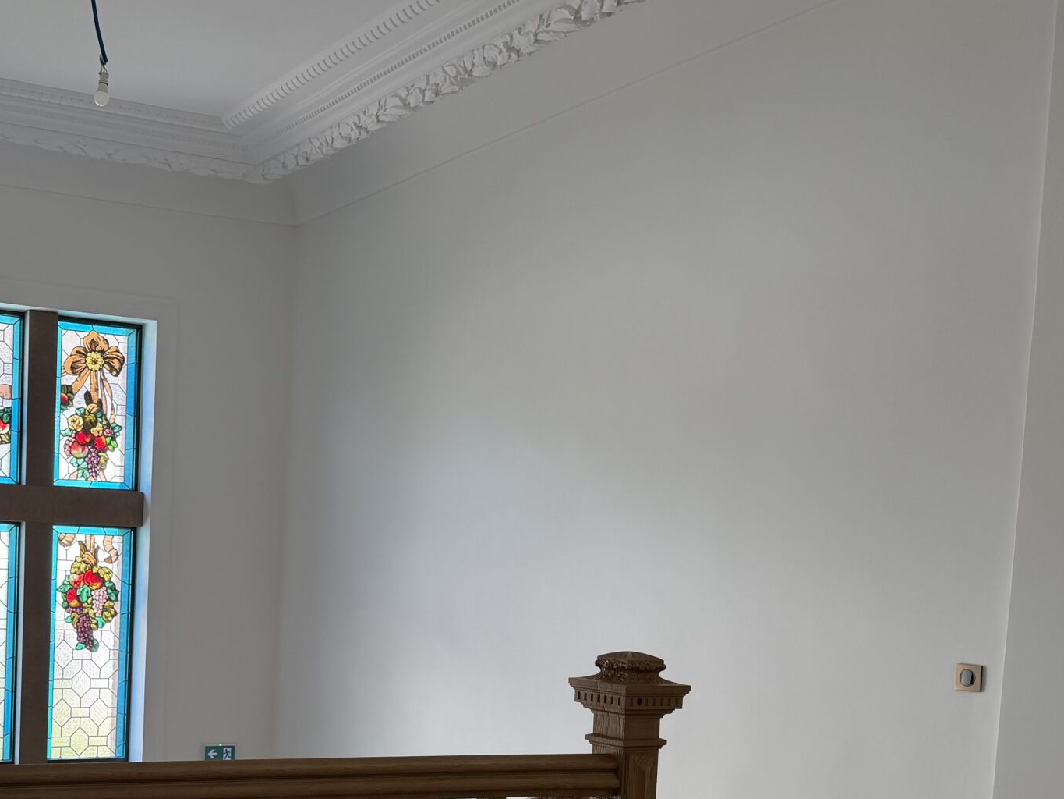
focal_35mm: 45
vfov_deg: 31.2
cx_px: 177
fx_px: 1383
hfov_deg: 40.0
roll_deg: -1.6
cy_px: 660
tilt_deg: -3.6
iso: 80
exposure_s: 1/169
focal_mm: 6.76
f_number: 1.78
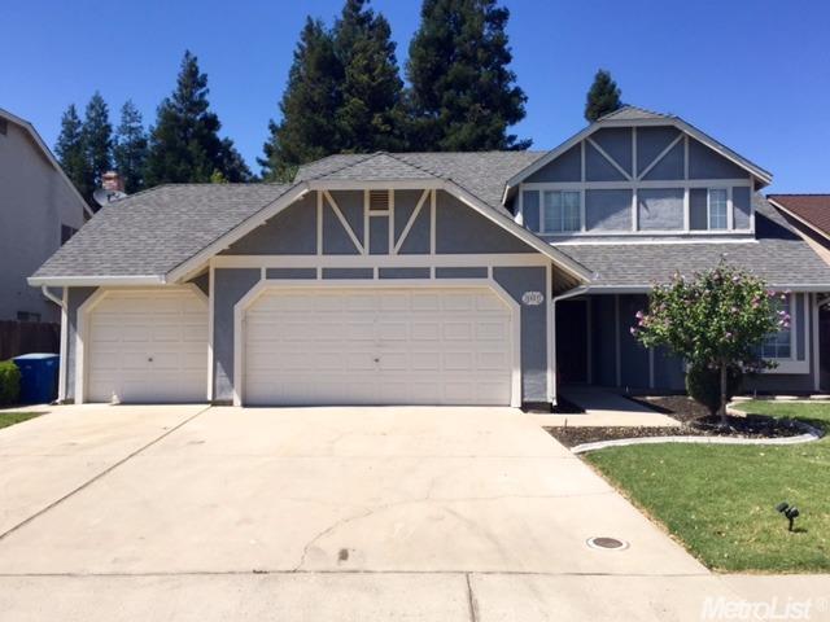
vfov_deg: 48.2
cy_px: 311
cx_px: 415
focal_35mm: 29
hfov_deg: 61.7
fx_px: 695
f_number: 2.2
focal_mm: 4.15
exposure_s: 1/2326
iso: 32
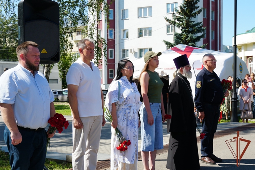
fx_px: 340
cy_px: 85
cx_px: 128
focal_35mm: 48
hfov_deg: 41.1
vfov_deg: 28.1
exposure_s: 1/320
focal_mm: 32
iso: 100
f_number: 5
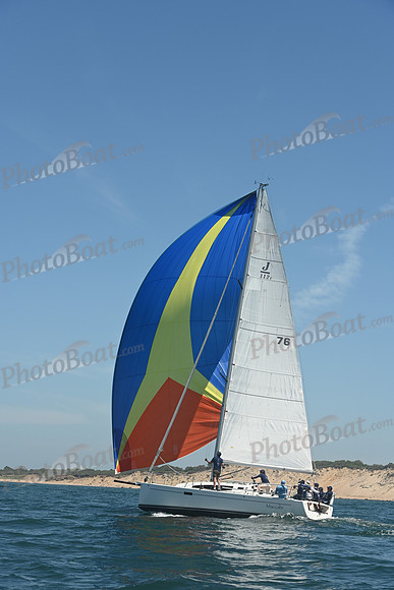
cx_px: 197
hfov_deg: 19.5
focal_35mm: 70
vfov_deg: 28.8
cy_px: 295
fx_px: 1148
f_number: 8
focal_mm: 70
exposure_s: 1/1000
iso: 320
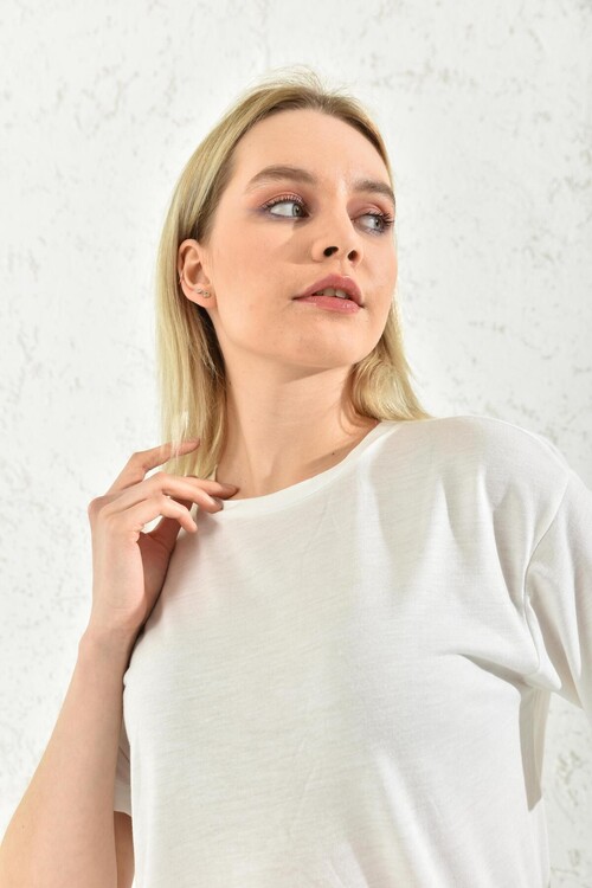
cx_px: 296
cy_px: 444
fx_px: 937
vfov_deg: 50.7
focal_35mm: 38
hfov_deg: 35.1
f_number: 7.1
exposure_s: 1/160
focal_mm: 38
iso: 100
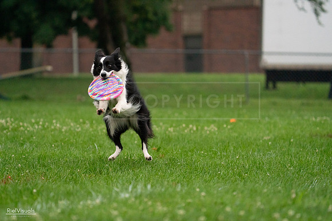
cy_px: 110
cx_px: 166
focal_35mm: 273
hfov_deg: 7.5
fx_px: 2518
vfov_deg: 5.0
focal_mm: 273
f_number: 5.6
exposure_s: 1/1600
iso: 6400
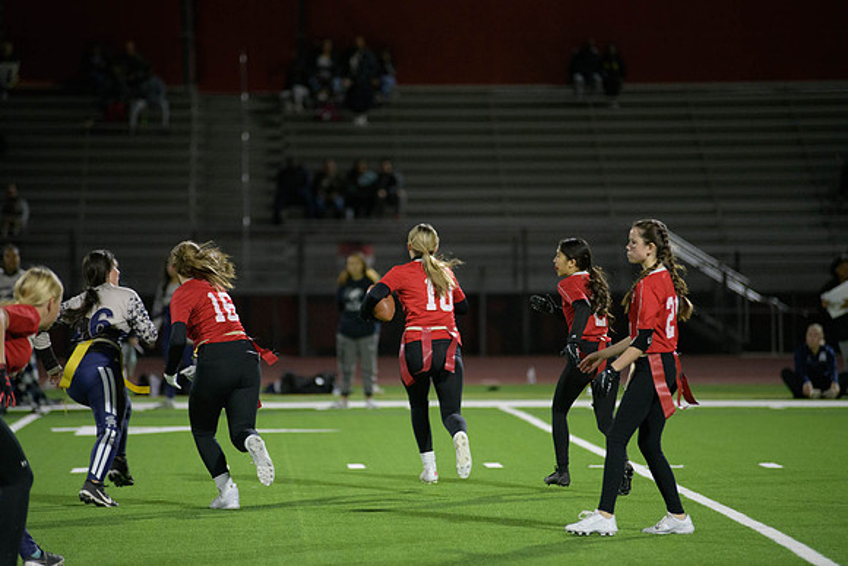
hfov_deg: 10.3
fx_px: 4712
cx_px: 424
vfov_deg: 6.9
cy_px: 283
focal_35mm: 200
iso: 3600
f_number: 2.8
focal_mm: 200
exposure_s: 1/640
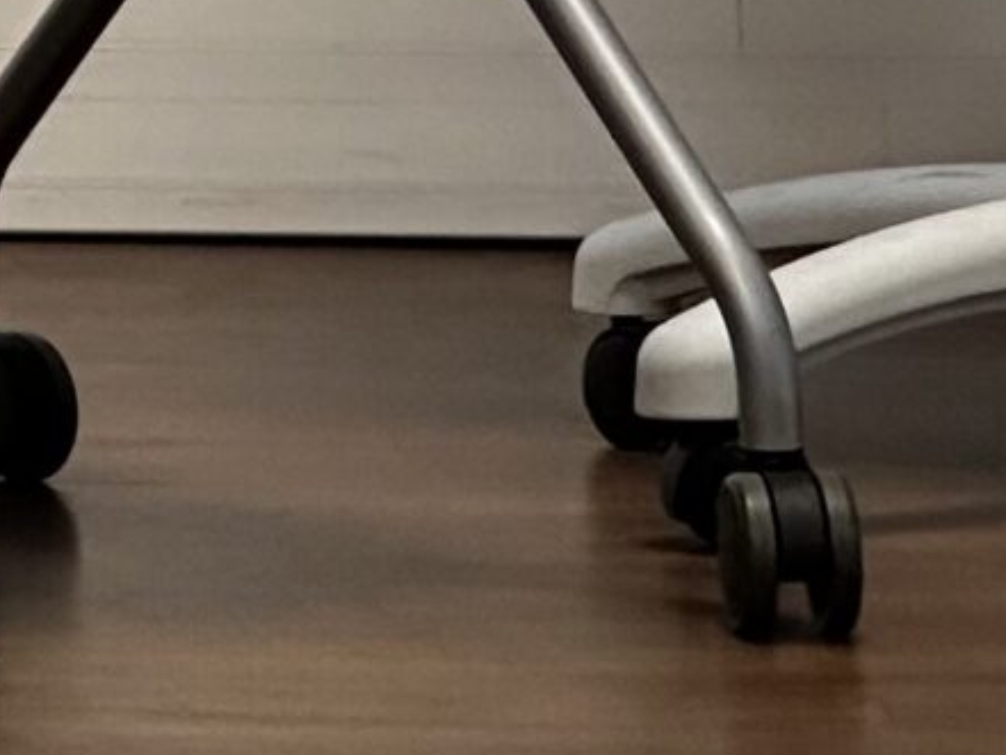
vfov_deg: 3.3
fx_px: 12994
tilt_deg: +0.5
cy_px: -1419
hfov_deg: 4.3
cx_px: -1709
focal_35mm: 447
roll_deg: +0.4
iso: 125
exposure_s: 1/50
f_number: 2.8
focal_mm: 9
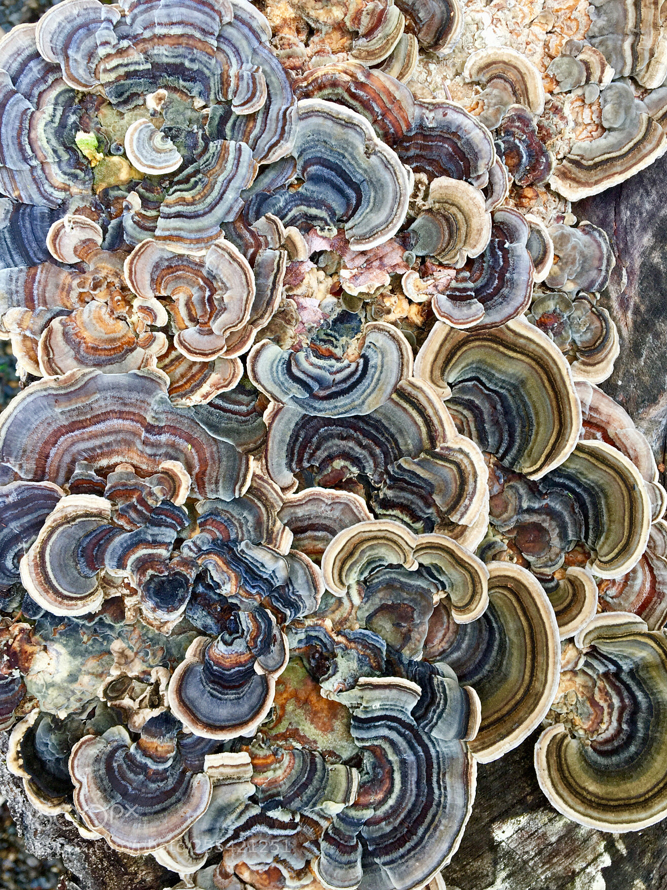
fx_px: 745
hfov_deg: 48.2
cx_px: 334
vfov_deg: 61.7
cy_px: 445
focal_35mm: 29
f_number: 2.2
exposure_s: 1/120
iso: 32
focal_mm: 4.15
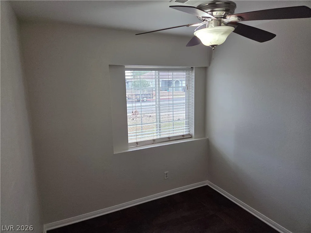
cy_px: 116
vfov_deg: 58.9
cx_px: 156
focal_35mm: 23
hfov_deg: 73.9
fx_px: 207
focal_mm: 5.4
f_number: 1.8
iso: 200
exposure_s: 1/180
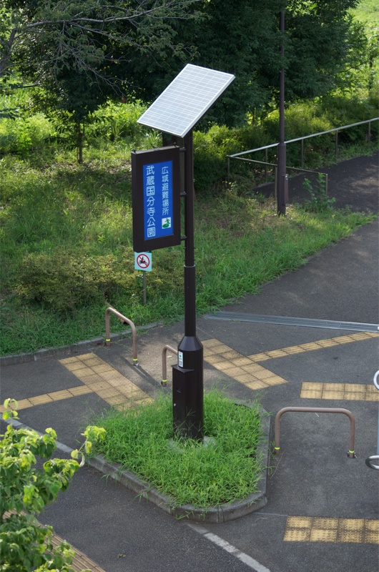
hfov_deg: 14.6
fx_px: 1475
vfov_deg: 22.0
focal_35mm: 93
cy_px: 286
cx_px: 190
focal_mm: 62
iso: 400
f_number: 5.6
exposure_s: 1/500
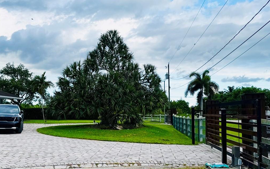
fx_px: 294
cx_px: 116
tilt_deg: +2.3
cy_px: 96
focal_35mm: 40
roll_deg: -0.2
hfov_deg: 49.1
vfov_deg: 31.9
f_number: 1.78
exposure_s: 1/2506
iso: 80
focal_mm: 6.76
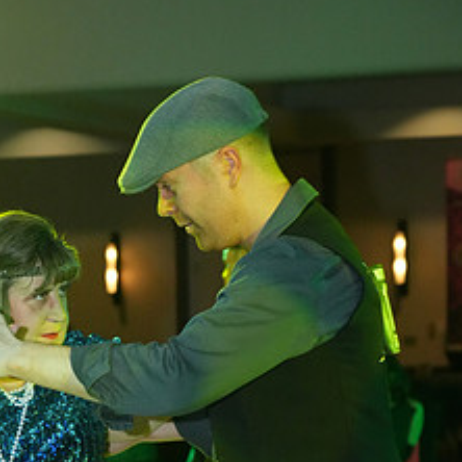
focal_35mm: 160
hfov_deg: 10.9
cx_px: 128
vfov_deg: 10.7
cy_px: 587
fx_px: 2416
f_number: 5
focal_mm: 72
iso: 6400
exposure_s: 1/250
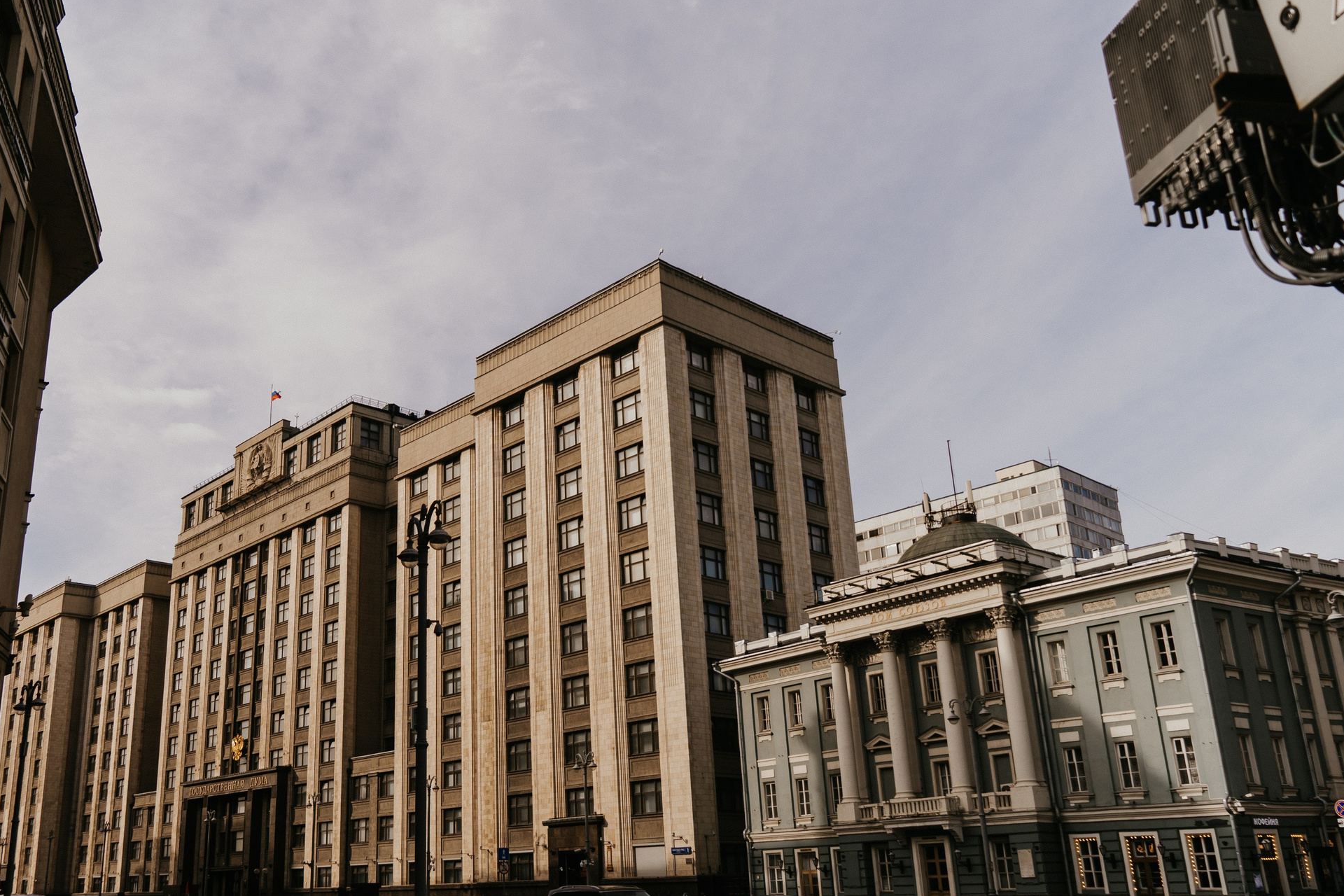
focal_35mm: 32
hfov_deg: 58.0
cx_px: 503
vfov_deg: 41.1
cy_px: 494
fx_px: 1195
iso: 100
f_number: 4
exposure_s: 1/500
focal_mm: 24
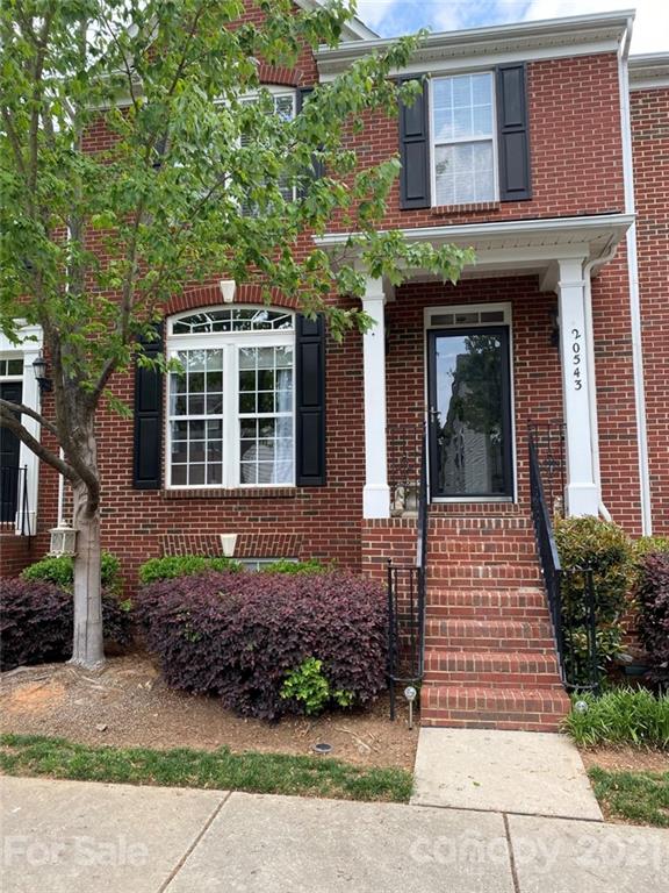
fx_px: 670
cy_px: 446
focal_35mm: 26
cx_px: 334
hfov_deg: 53.1
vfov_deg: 67.3
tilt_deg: +6.5
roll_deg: +0.7
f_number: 1.8
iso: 32
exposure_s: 1/560
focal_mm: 4.25
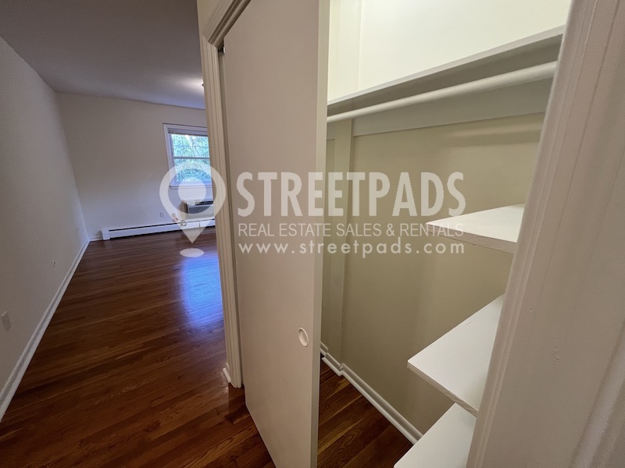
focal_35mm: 13
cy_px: 234
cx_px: 312
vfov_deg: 89.9
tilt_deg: -13.8
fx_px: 235
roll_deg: +0.2
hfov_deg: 106.2
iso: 200
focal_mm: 1.57
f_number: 1.8
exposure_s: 1/120
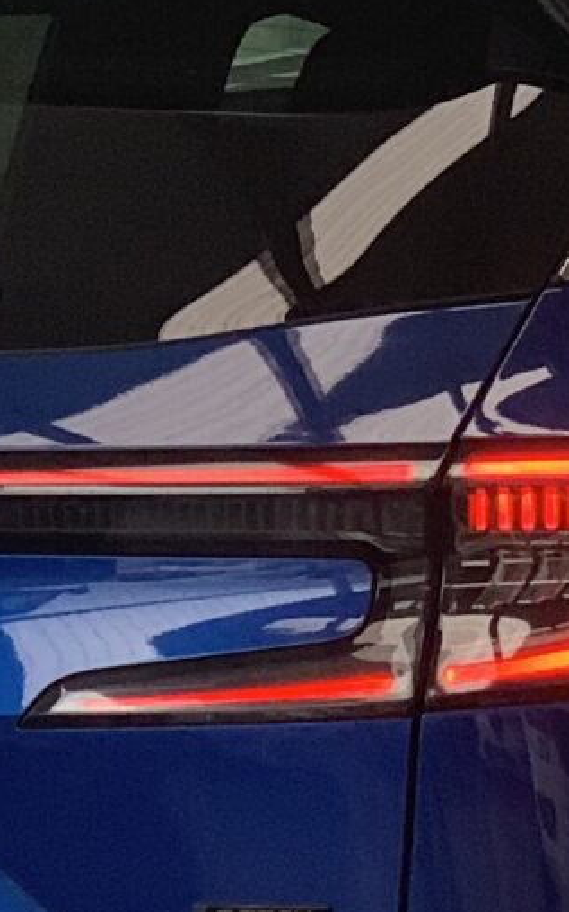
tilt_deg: -5.0
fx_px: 6905
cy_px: 953
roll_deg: +1.3
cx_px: 499
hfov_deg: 4.7
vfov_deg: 7.5
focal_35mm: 278
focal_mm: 6
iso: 80
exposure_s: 1/122
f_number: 2.4
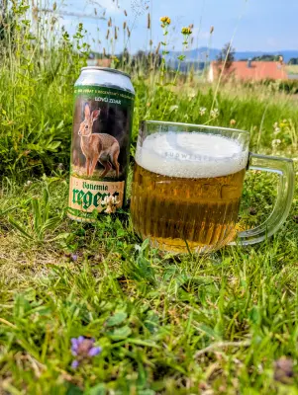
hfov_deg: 56.9
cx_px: 149
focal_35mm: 24
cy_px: 198
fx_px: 275
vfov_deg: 71.5
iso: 46
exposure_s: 1/2262
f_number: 1.85
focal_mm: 6.81
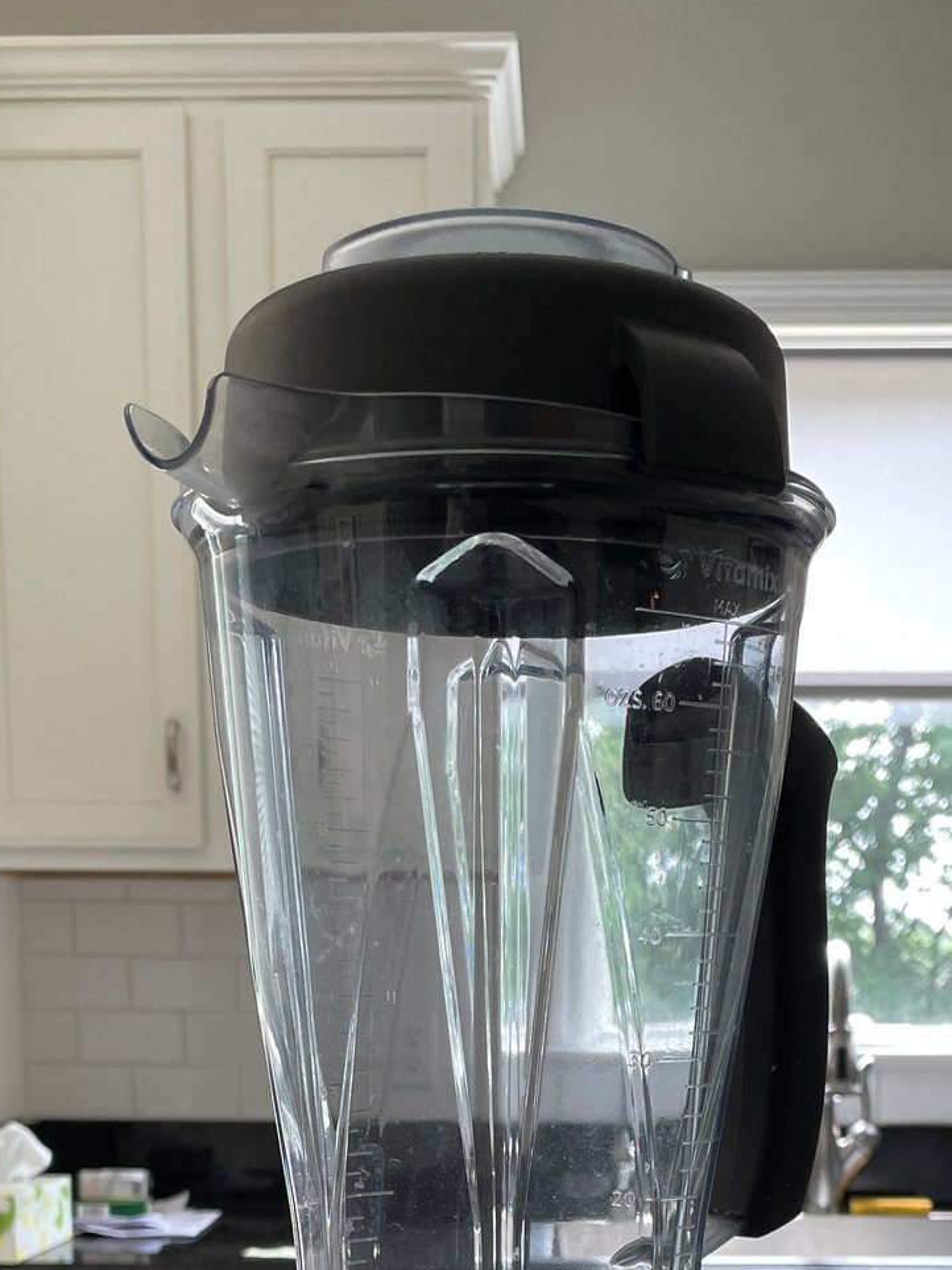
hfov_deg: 27.0
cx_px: 549
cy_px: 1307
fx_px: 1981
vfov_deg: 32.3
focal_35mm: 54
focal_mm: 4.2
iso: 125
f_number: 1.6
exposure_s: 1/121
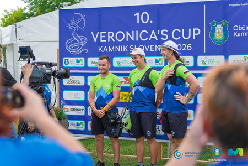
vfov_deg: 19.5
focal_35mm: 70
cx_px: 124
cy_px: 83
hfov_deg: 28.8
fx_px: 482
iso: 100
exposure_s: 1/400
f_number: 2.8
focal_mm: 70
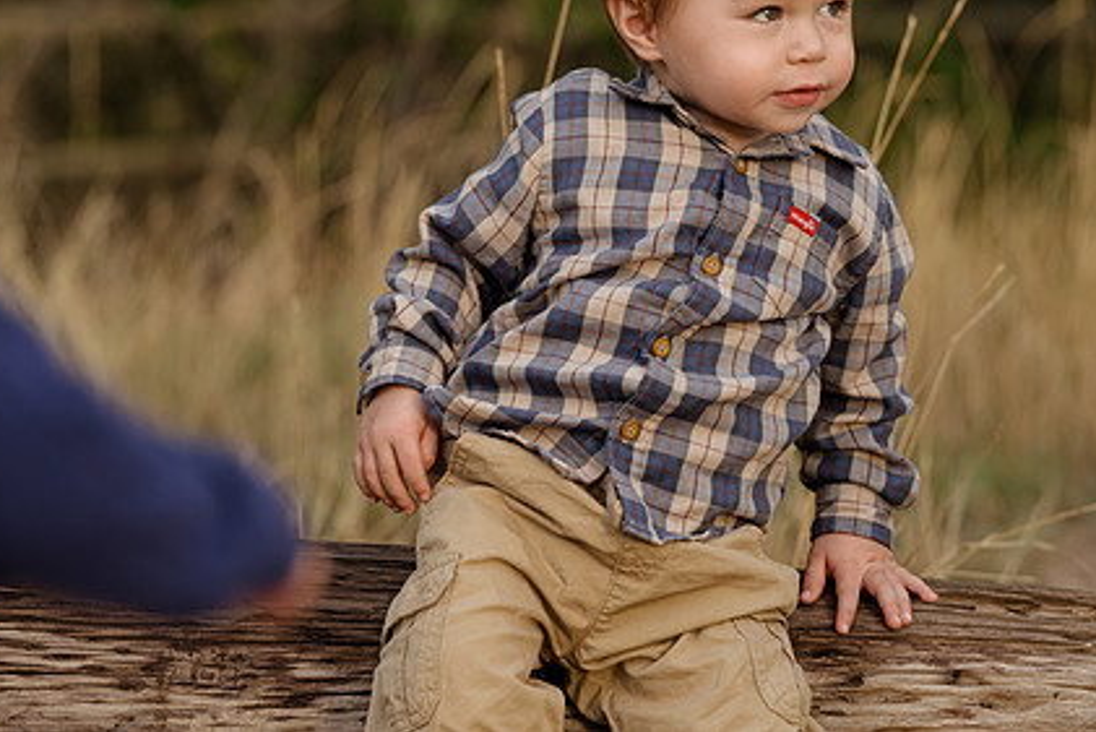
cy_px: 231
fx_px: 6791
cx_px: 674
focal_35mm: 223
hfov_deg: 9.2
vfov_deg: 6.2
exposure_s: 1/200
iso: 640
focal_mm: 162
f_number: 5.6
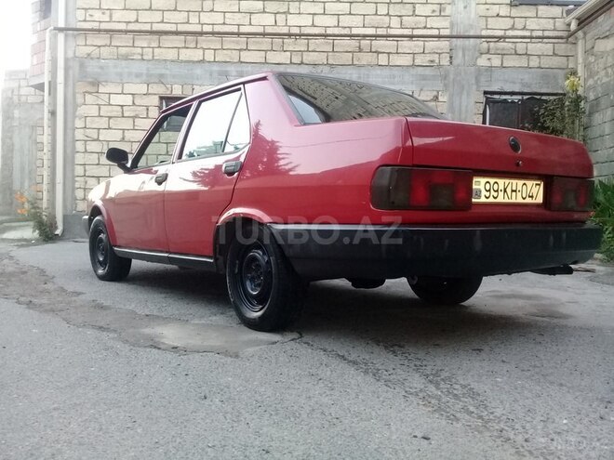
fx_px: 550
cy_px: 230
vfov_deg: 45.4
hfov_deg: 58.4
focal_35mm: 31
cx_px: 307
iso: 160
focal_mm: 3.3
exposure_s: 1/33
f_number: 2.2
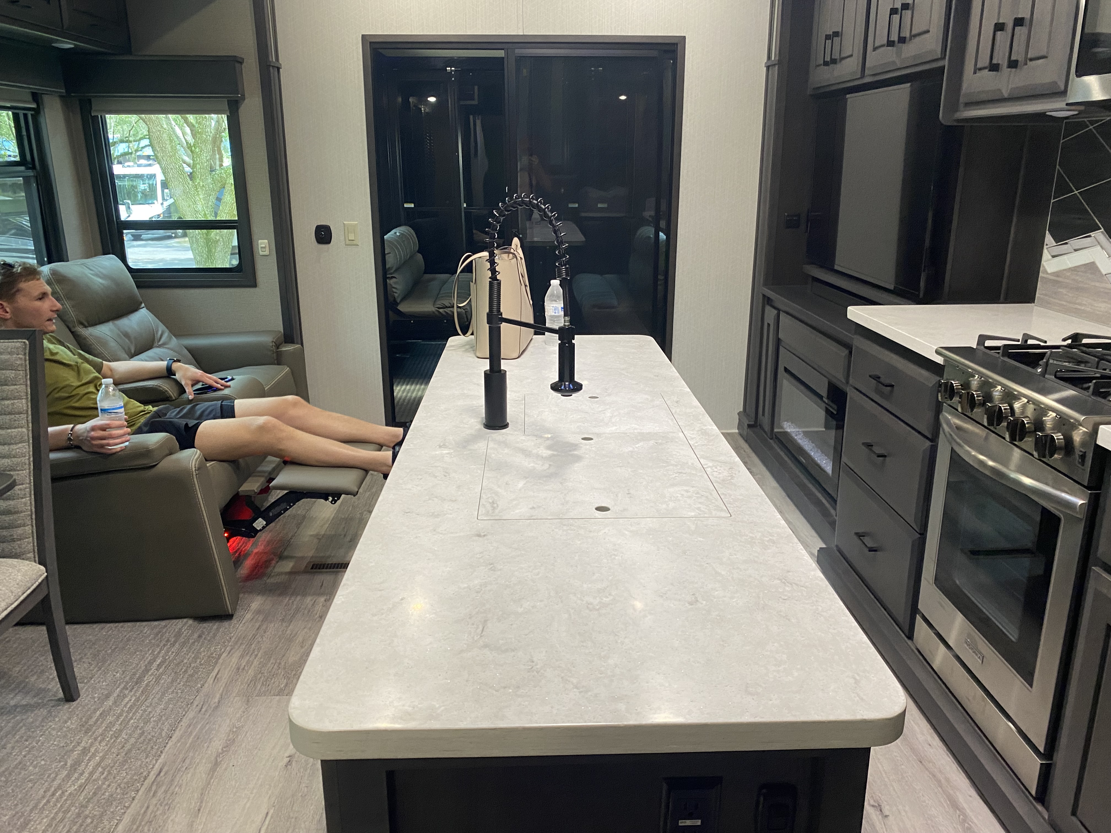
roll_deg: +0.0
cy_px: 416
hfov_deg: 67.3
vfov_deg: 53.1
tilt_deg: -16.2
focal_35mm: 26
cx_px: 556
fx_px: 834
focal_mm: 4.25
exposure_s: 1/48
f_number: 1.8
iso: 200
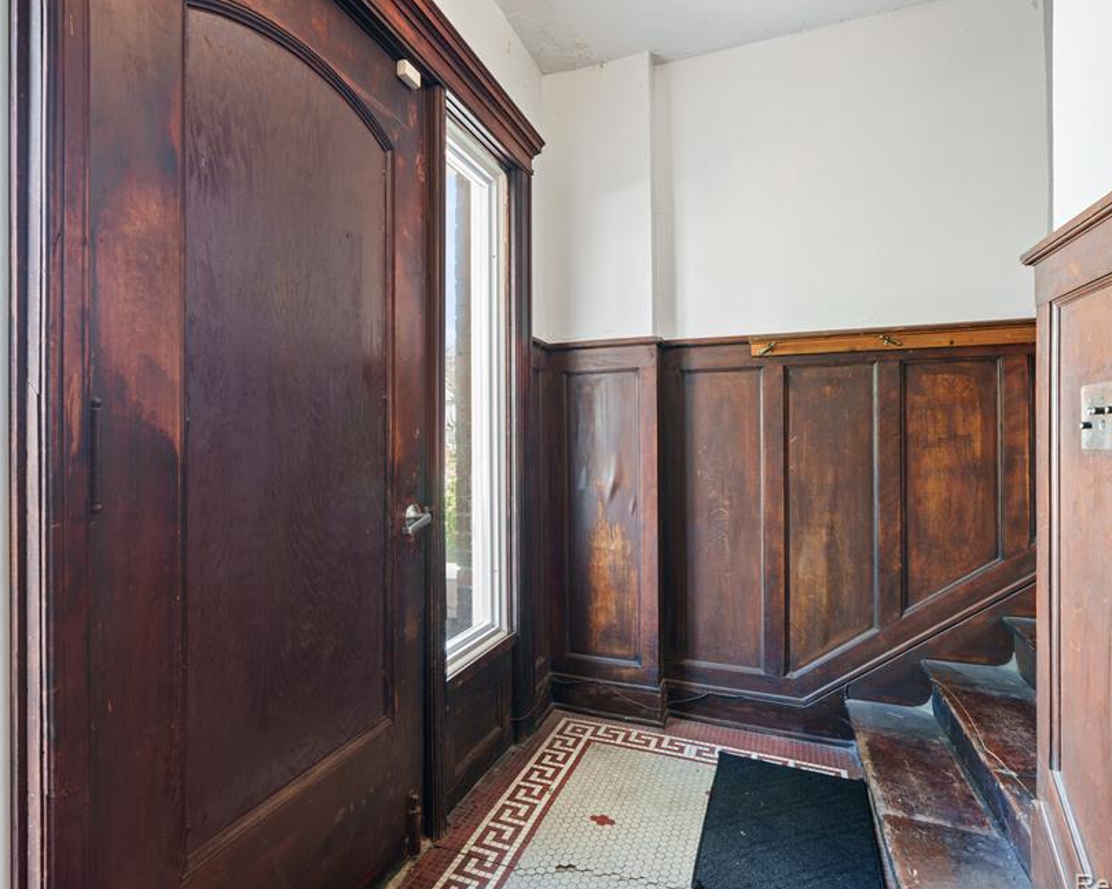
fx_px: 625
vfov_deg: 70.8
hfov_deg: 83.1
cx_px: 510
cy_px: 438
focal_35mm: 19
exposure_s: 1.3
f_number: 7.1
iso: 200
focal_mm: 16
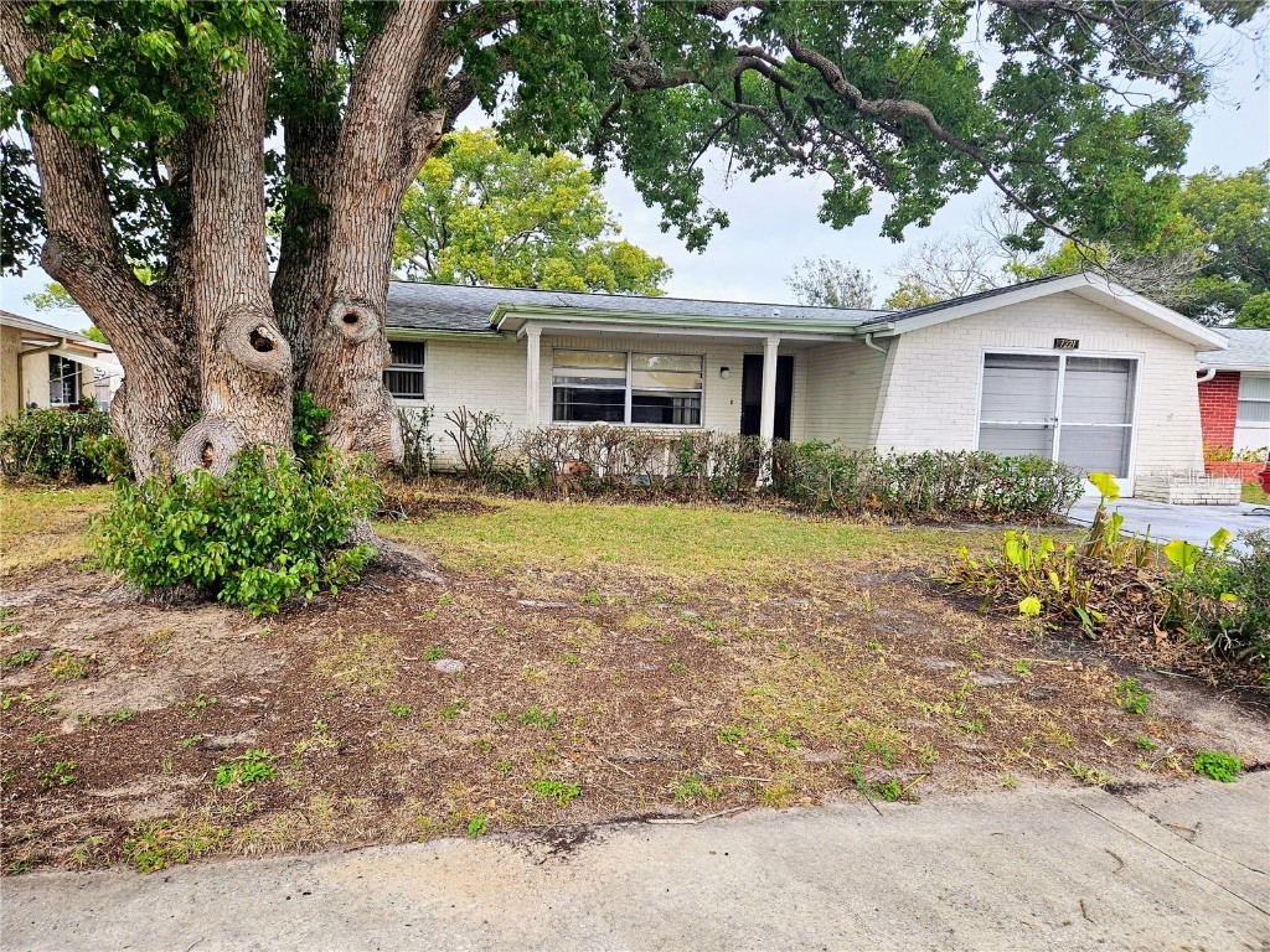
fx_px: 844
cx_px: 635
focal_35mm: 23
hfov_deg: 73.9
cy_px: 476
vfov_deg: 58.9
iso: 25
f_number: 1.8
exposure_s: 1/688
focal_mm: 5.4
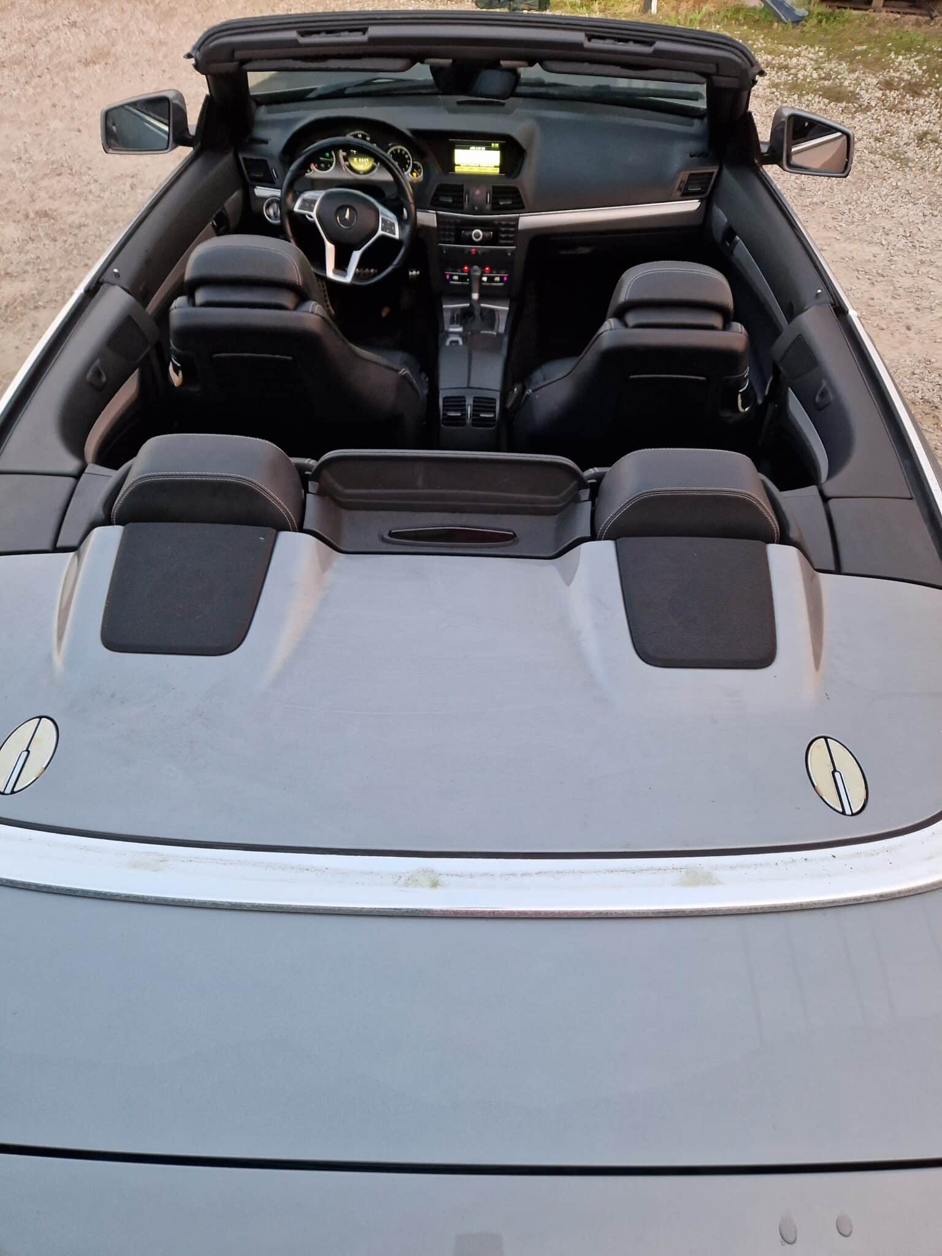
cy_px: 628
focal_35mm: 23
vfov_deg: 73.9
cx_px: 471
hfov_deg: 58.9
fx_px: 835
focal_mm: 5.4
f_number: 1.8
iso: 250
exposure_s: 1/100
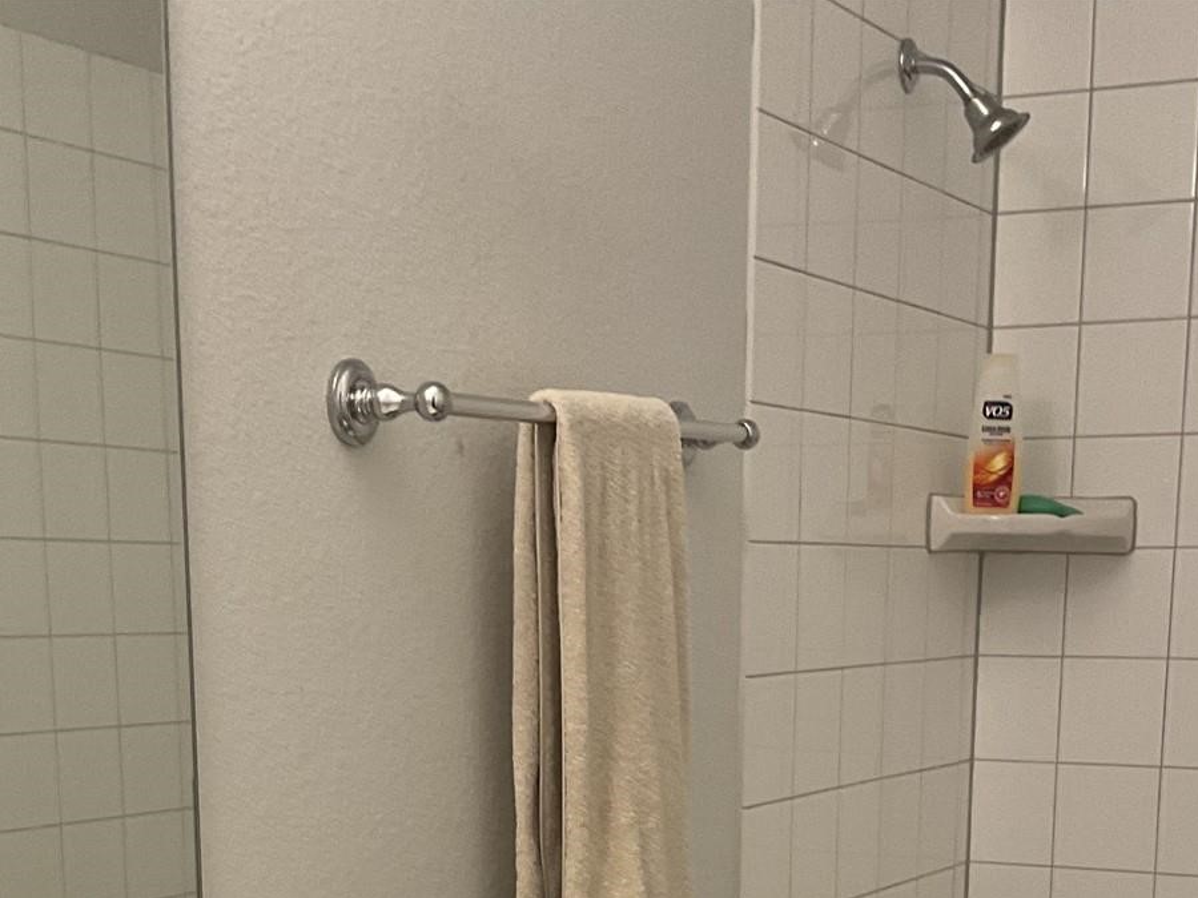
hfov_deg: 29.4
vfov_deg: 21.0
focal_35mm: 66
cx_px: 650
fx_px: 2284
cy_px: 1019
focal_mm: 3
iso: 80
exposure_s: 1/60
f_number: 1.8
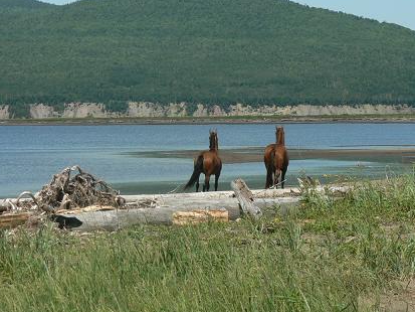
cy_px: 126
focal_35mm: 169
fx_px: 2027
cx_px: 225
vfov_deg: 8.8
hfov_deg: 11.7
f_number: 4.5
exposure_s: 1/500
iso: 80
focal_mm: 18.2
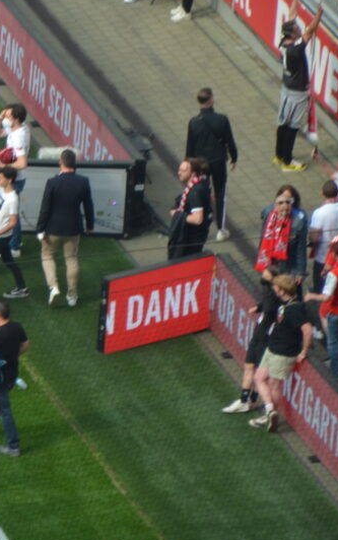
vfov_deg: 4.4
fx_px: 7089
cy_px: 410
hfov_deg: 2.7
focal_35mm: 482
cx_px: -469
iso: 400
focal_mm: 105
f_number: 5.6
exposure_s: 1/400
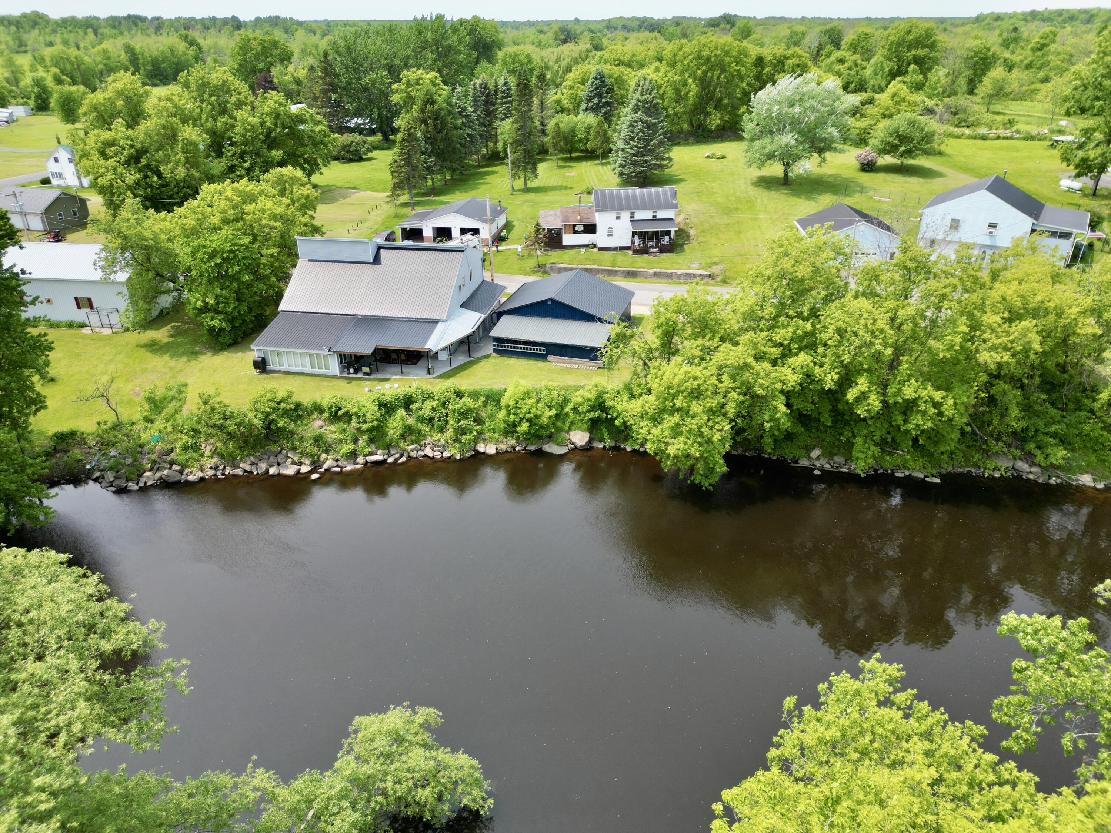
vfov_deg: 56.8
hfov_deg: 71.6
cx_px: 556
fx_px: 770
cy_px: 416
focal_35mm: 24
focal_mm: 6.72
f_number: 1.7
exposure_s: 1/1500
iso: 130
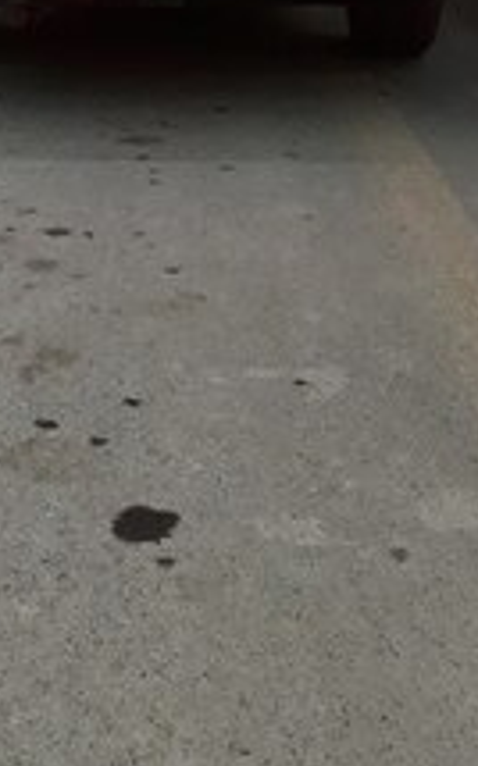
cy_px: -78
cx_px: 185
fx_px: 1378
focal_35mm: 66
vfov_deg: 28.3
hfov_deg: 19.6
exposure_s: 1/33
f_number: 1.9
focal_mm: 3.6
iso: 100
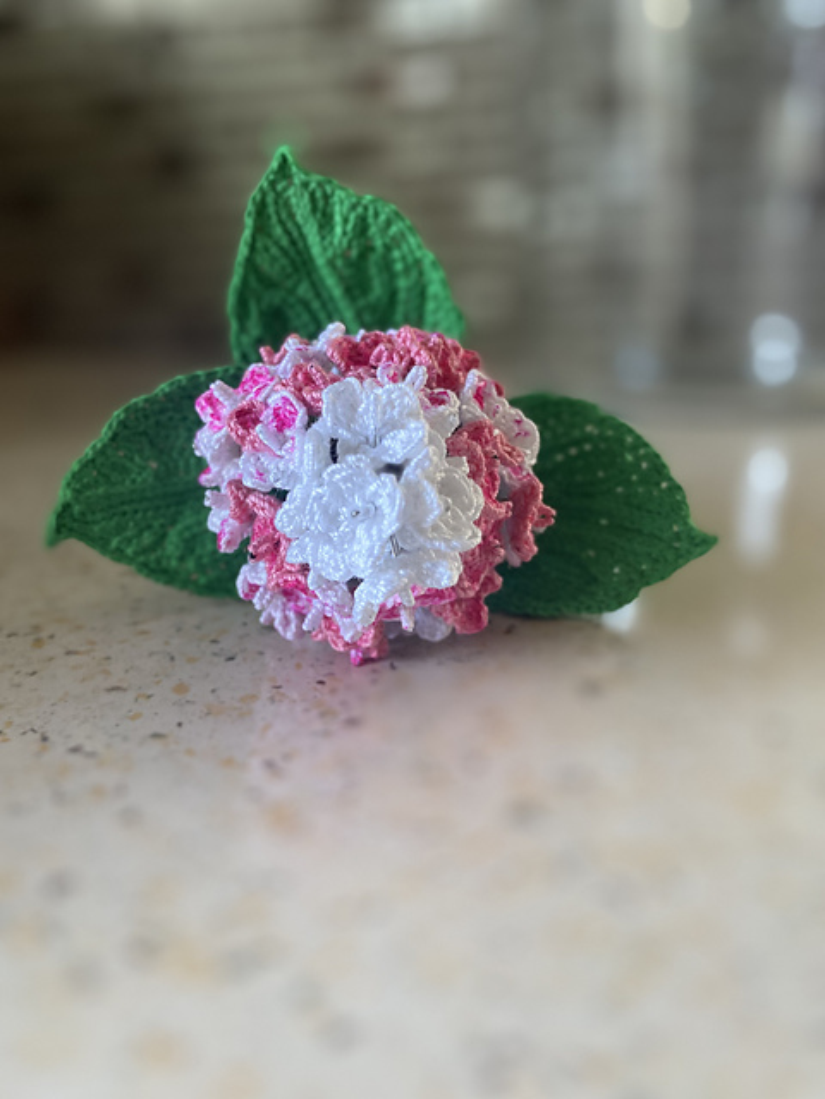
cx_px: 412
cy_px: 550
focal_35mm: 26
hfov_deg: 53.1
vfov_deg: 67.3
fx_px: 826
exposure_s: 1/60
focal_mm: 4.25
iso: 200
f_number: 1.8
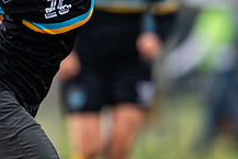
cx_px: 71
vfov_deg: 0.6
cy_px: 14
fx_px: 14282
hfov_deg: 1.0
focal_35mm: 2159
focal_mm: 400
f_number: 2.8
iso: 200
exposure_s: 1/1250
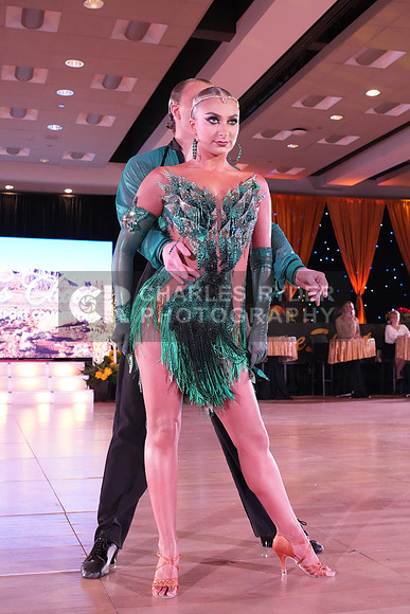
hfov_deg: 31.2
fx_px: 734
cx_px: 205
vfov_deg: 45.4
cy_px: 307
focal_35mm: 43
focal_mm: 43
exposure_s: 1/250
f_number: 7.1
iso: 8000
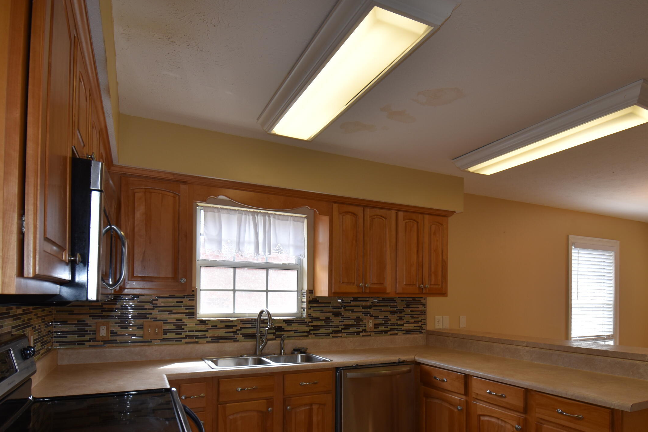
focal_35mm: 21
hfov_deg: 81.2
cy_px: 301
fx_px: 378
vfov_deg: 57.7
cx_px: 334
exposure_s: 1/30
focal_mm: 10
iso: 160
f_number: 5.6
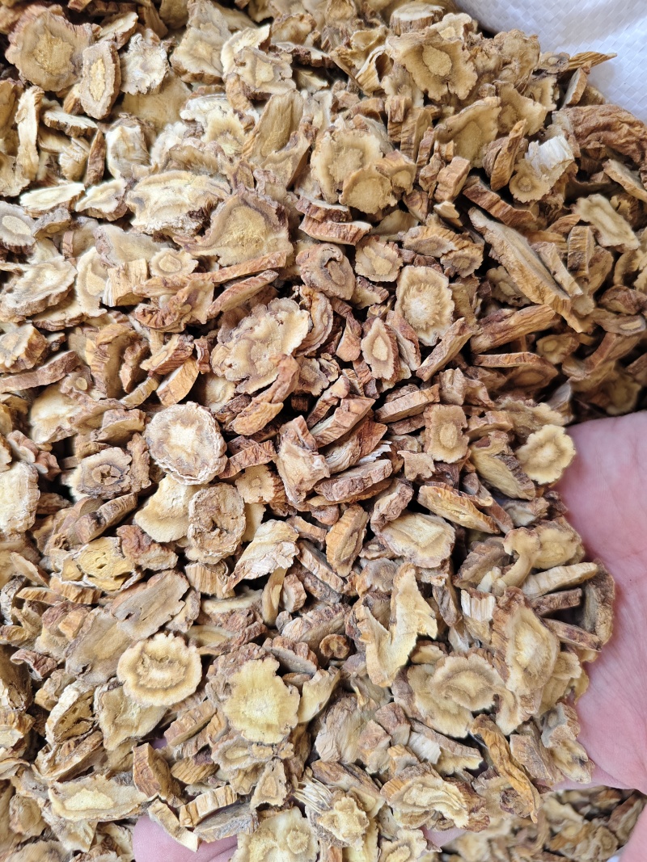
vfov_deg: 73.9
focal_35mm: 23
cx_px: 324
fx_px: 573
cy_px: 431
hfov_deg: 58.9
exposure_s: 1/466
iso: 704
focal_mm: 5.56
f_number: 1.88
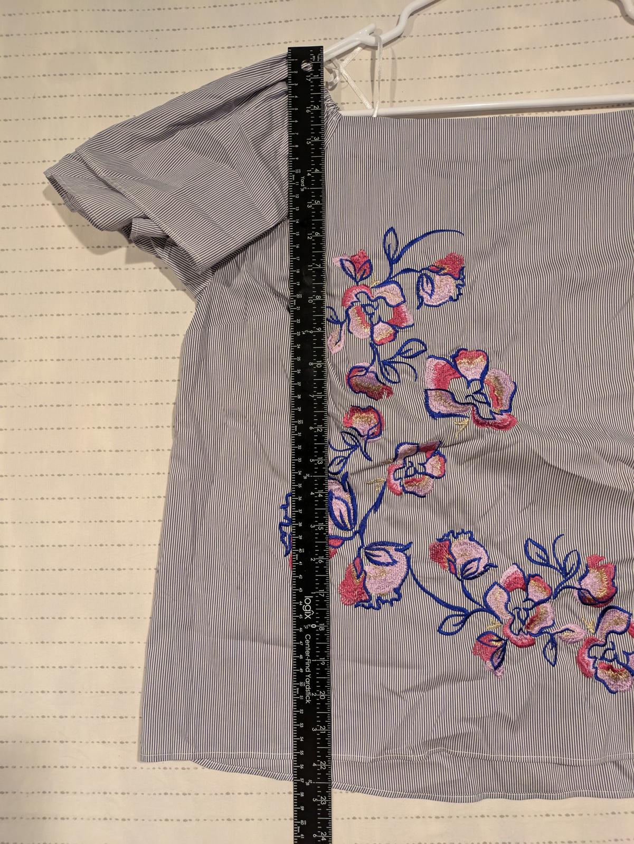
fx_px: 610
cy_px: 422
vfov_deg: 69.4
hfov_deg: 54.9
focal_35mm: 25
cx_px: 317
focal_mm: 5.43
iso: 528
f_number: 1.89
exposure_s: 1/120
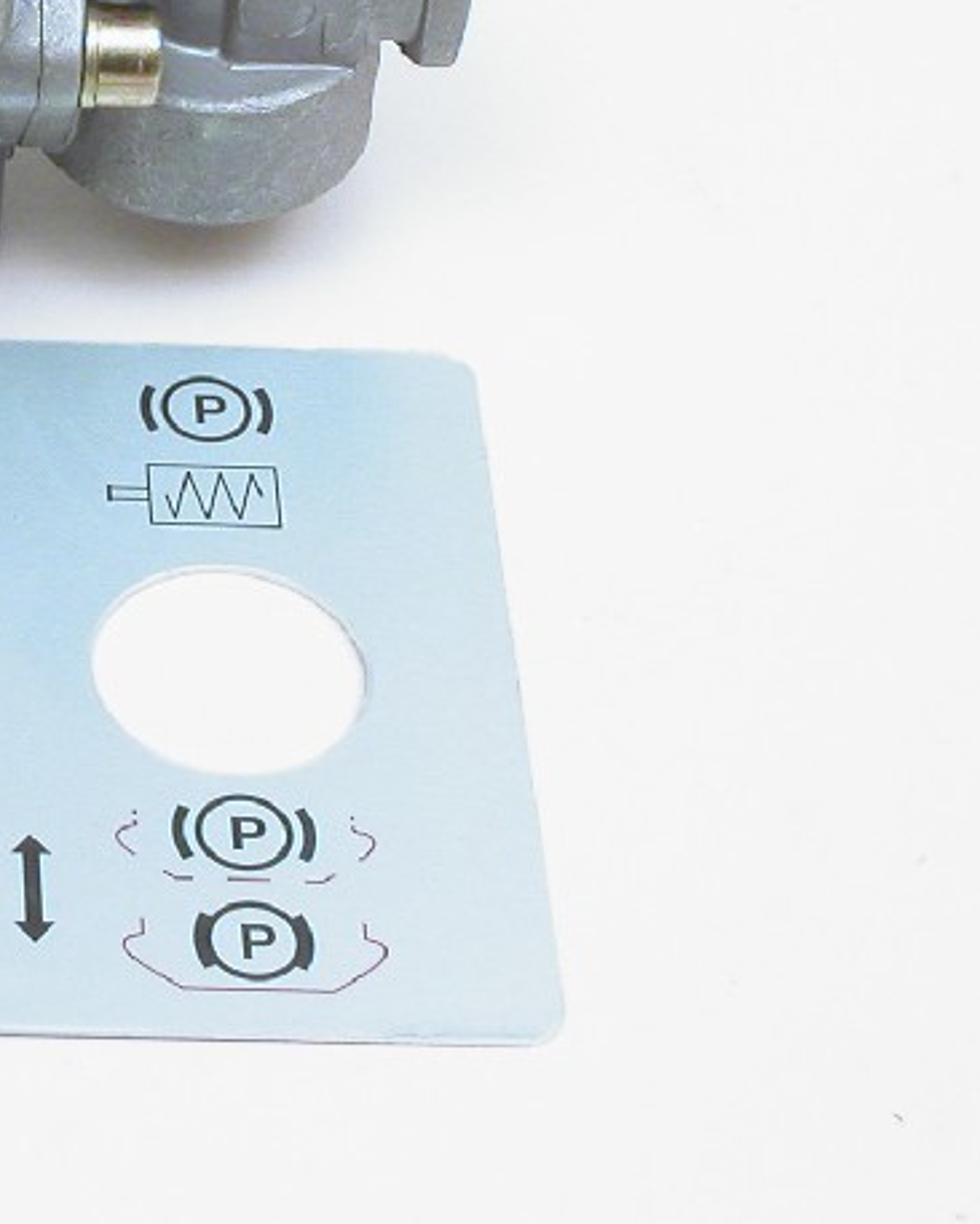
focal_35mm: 141
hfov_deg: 10.7
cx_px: -244
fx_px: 5109
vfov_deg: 13.6
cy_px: 300
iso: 100
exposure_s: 1
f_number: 6.7
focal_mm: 11.3
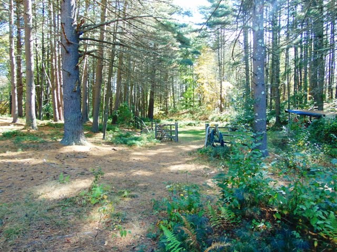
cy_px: 126
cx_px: 168
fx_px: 243
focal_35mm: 25
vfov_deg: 54.9
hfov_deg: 69.4
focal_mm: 4.5
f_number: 3
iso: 80
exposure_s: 1/50
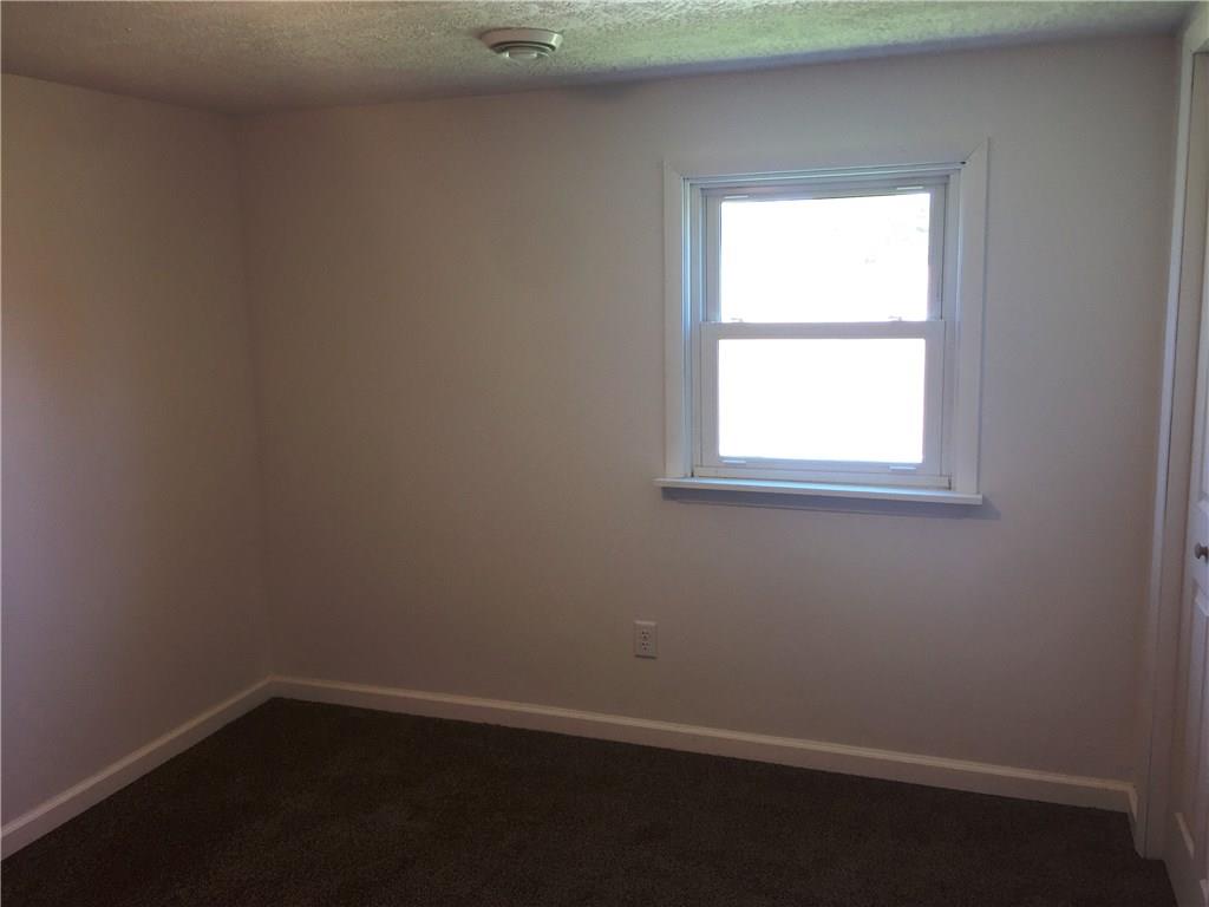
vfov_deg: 48.2
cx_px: 604
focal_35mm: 29
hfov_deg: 61.7
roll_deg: +1.4
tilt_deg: -7.2
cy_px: 454
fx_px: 1013
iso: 32
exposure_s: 1/40
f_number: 2.2
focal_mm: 4.15
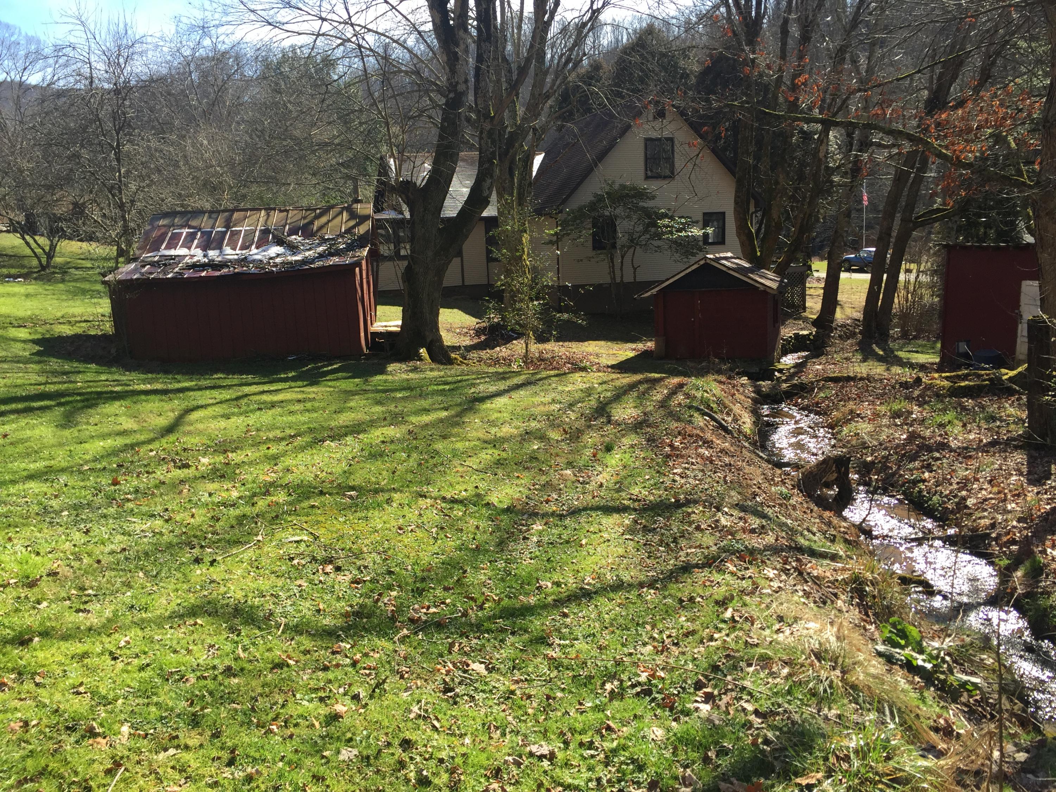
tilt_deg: -9.2
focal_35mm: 29
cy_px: 396
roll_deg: +2.4
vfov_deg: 48.2
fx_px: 885
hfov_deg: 61.7
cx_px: 528
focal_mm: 4.15
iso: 32
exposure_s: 1/648
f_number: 2.2
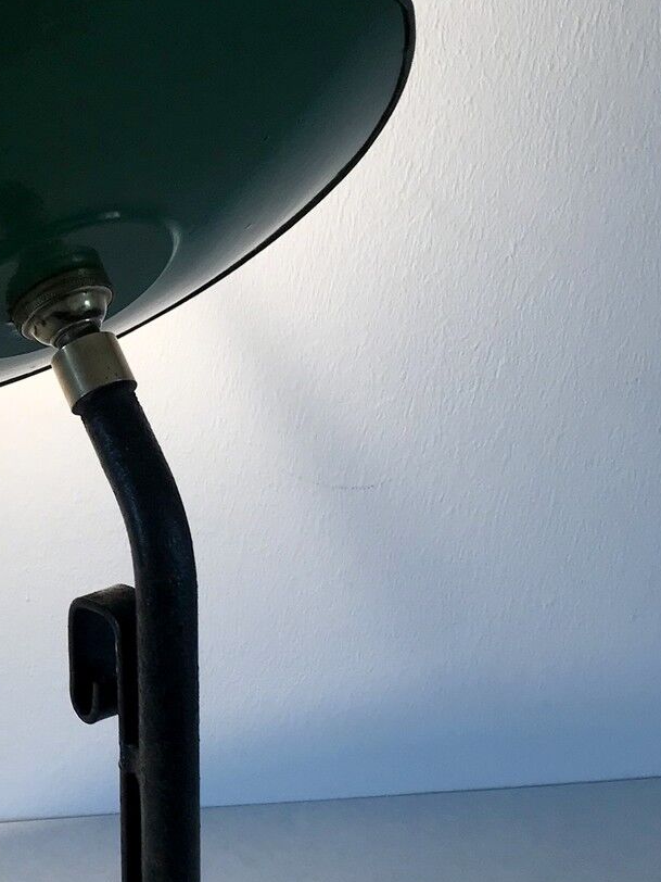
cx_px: -89
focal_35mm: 69
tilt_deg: -19.9
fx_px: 1757
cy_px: 502
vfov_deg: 28.1
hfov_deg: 20.2
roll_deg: +0.4
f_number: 1.8
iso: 25
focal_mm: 3.99
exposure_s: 1/100
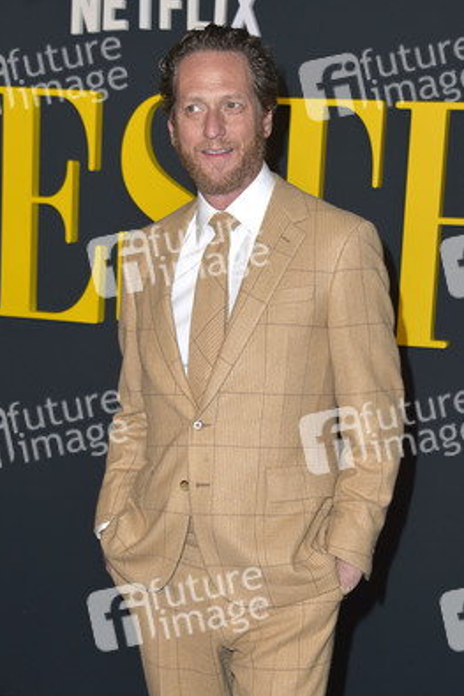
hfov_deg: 21.6
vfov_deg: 31.9
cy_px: 344
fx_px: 1217
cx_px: 230
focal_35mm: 63
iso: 320
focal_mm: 62
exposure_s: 1/250
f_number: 6.3
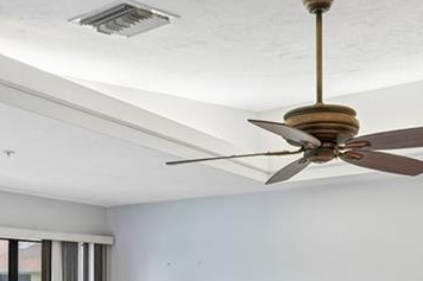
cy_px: 276
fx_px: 557
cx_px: 234
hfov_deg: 41.5
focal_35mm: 47
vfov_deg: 26.9
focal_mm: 16.5
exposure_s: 1/20
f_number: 8
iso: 400
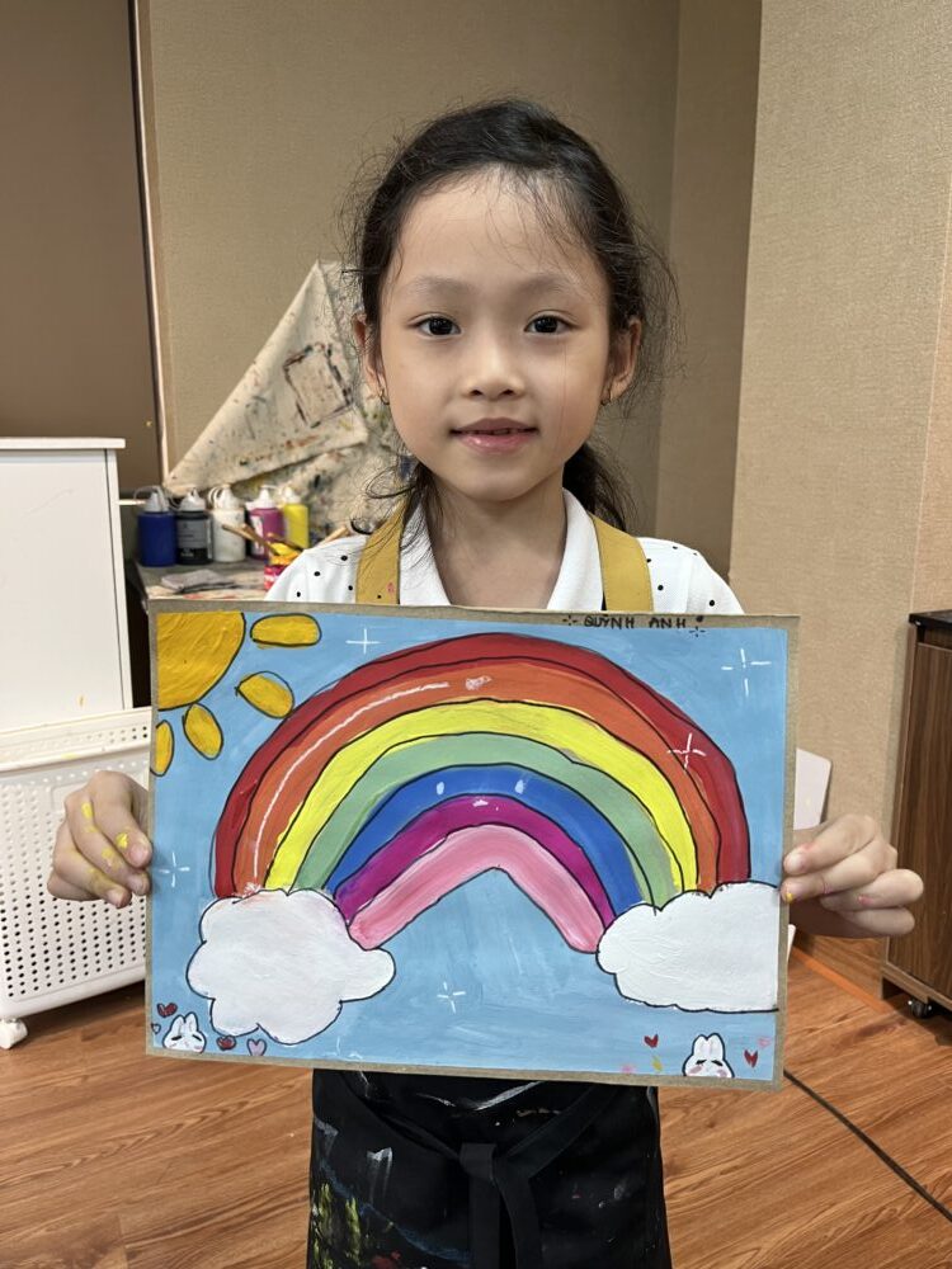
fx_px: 953
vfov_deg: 67.3
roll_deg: -0.2
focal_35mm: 26
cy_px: 634
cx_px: 476
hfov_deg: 53.1
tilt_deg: -12.2
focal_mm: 5.1
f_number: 1.6
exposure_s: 1/50
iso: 80
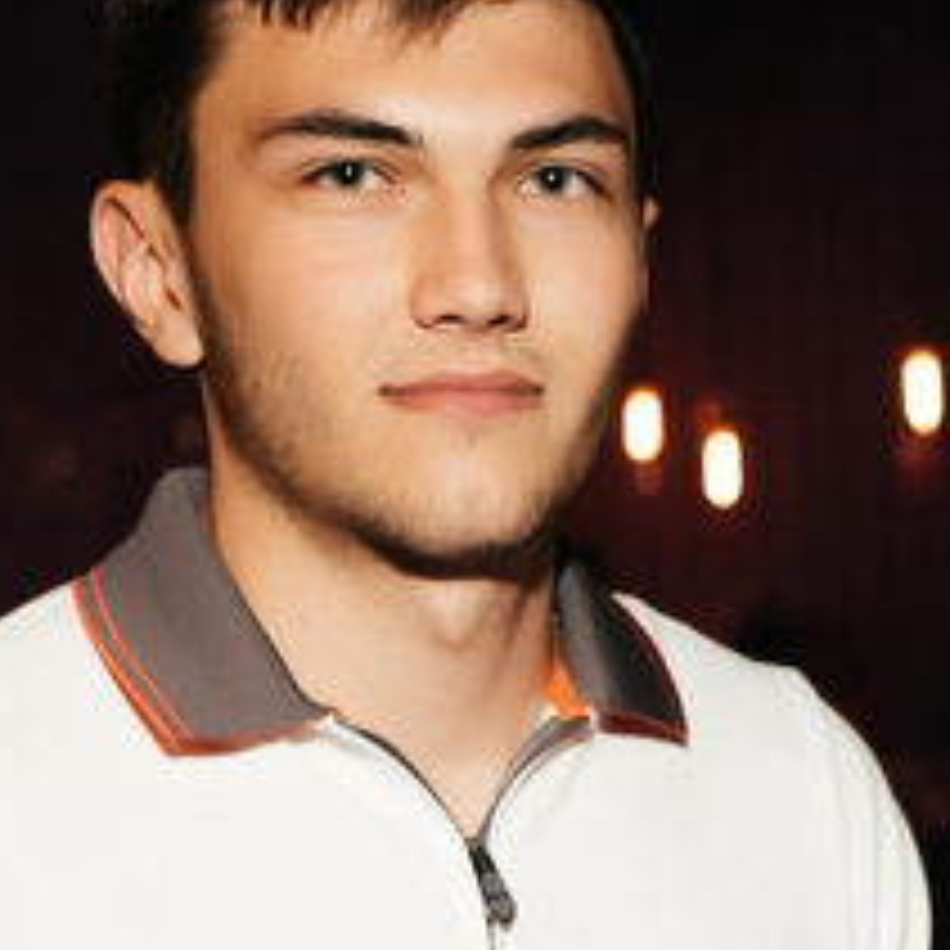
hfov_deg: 12.1
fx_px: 4254
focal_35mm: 137
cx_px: 1450
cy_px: 1236
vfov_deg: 12.4
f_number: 2.5
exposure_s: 1/160
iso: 400
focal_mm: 28
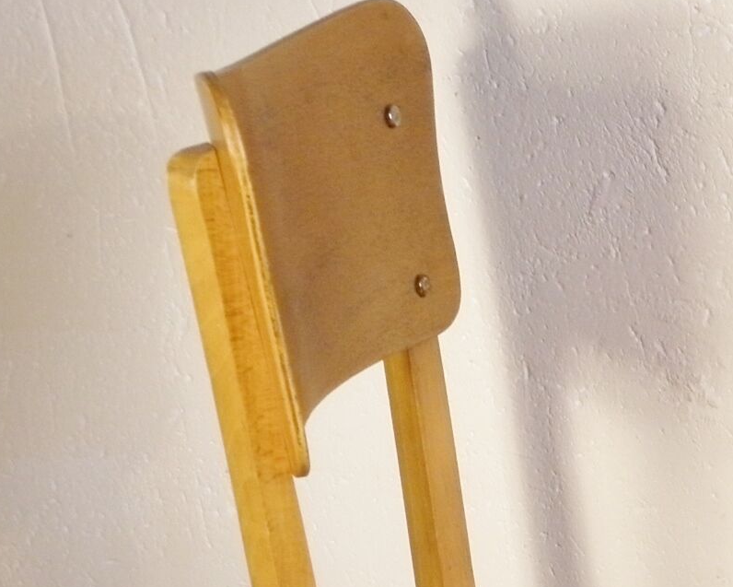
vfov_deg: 13.1
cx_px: 1093
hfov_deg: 15.7
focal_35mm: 113
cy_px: 806
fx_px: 2452
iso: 125
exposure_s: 1/40
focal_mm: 6.4
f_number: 3.7
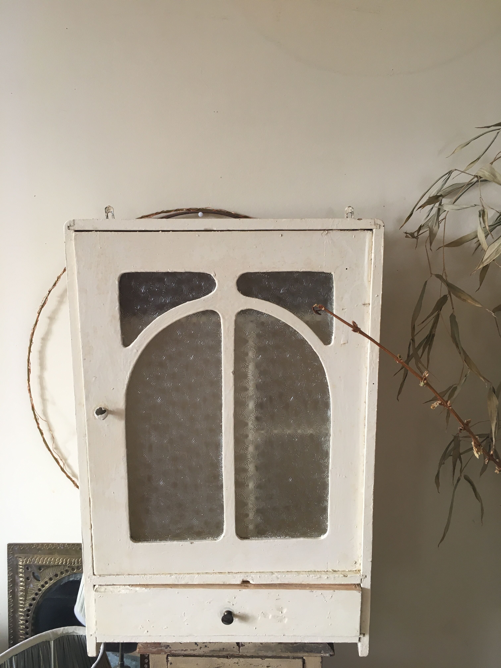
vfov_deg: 61.7
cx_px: 250
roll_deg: -0.2
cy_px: 334
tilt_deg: -9.4
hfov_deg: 48.2
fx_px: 560
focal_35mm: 29
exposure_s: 1/33
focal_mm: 4.15
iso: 64
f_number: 2.2
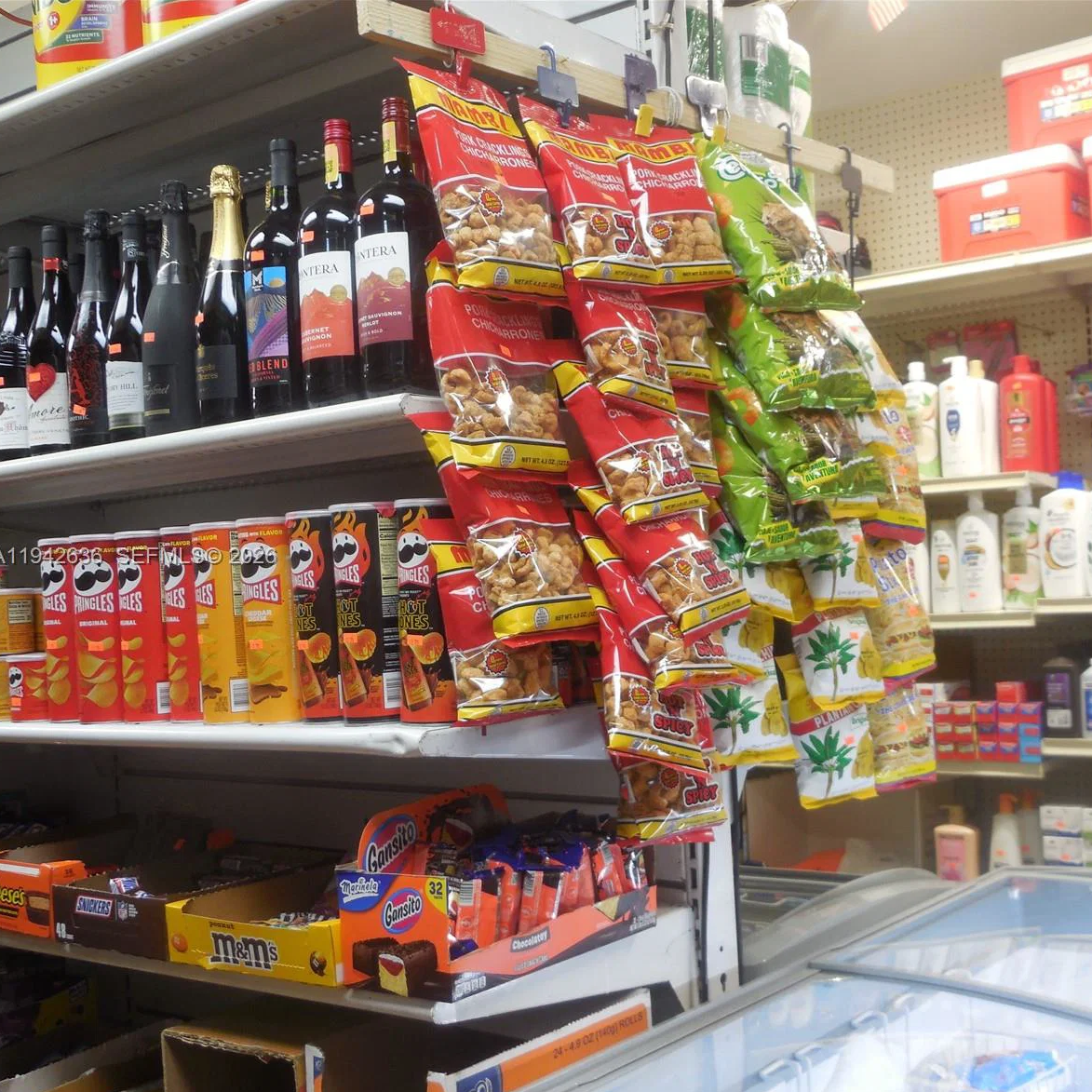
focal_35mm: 41
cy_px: 558
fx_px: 1463
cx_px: 732
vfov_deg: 40.9
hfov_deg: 40.4
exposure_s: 1/30
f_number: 3.4
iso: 160
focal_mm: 6.1
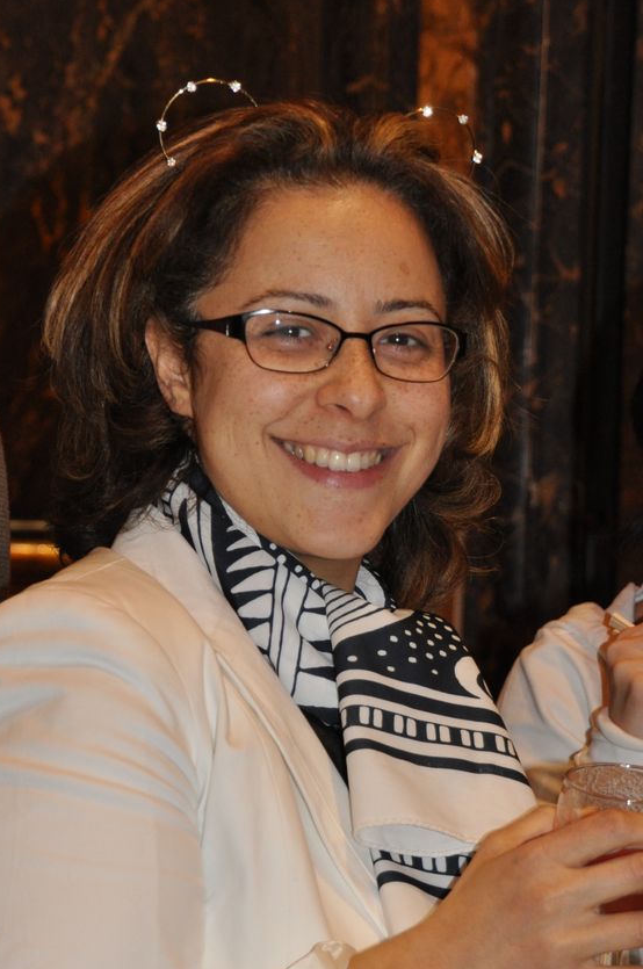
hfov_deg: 9.9
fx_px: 3709
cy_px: 497
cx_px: 338
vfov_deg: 14.9
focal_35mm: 138
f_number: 5
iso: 800
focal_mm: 60
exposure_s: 1/60
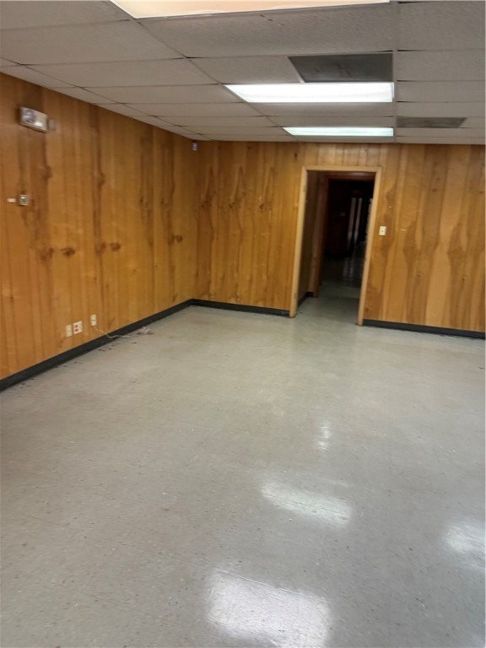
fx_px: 449
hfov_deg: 56.8
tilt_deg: -13.6
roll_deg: -1.9
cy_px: 324
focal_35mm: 24
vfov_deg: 71.6
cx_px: 243
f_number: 1.78
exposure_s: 1/60
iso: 160
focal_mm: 6.76
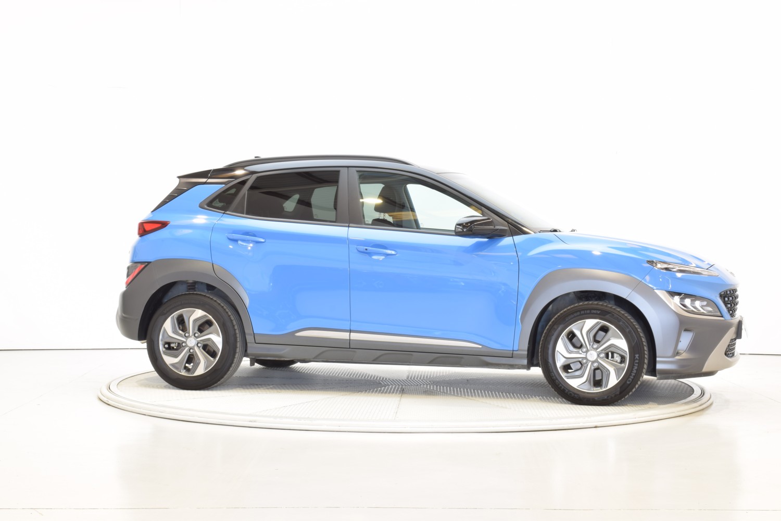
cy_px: 260
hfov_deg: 33.4
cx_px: 390
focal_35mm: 60
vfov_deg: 22.6
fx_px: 1302
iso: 100
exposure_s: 1.6
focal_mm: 40
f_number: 20
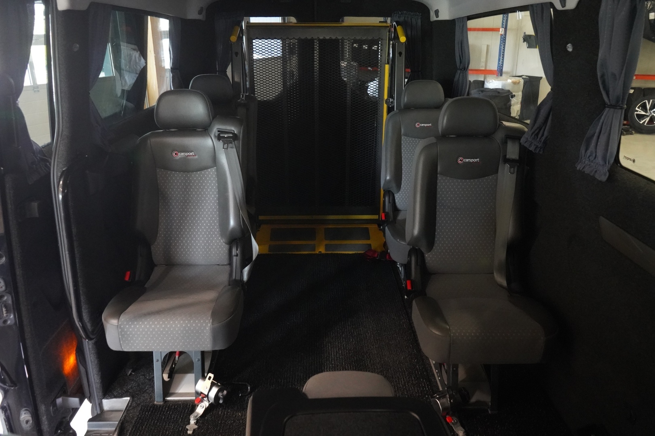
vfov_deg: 46.4
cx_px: 328
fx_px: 509
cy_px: 218
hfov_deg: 65.5
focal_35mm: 28
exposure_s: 1/50
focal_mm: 28
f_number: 6.3
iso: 12800
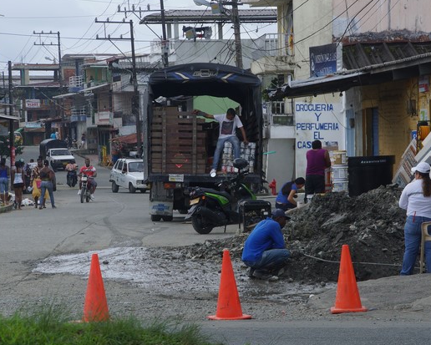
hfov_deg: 11.8
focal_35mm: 164
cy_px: 185
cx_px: 269
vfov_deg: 9.4
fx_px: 2089
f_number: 5.6
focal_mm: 75
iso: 200
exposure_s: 1/500
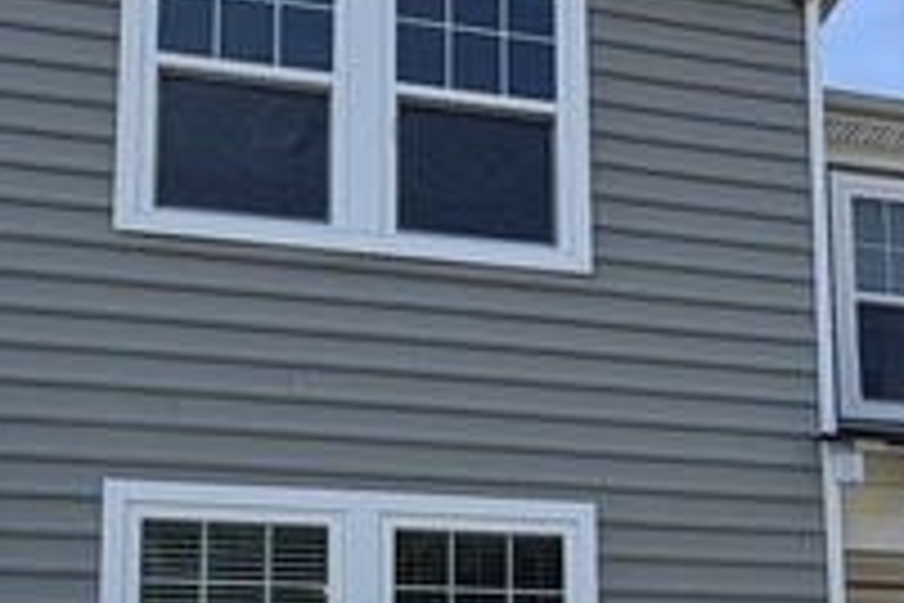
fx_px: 1456
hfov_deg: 33.8
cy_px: 639
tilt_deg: +9.5
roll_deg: +2.1
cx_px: 684
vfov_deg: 22.3
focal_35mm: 58
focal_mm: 2.22
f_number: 2.2
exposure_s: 1/770
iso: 32
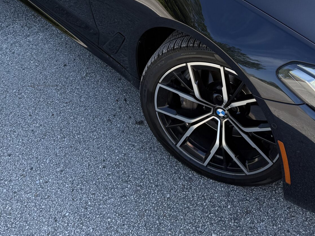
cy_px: -28
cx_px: 221
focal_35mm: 55
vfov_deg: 24.6
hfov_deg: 34.5
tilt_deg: -28.5
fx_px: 501
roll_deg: +0.5
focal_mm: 6.76
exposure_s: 1/1271
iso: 80
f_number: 1.78
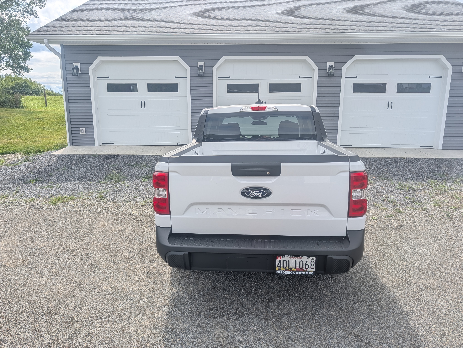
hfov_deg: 71.5
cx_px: 232
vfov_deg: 56.9
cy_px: 174
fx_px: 321
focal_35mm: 24
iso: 17
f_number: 1.68
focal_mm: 6.9
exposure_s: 1/1066
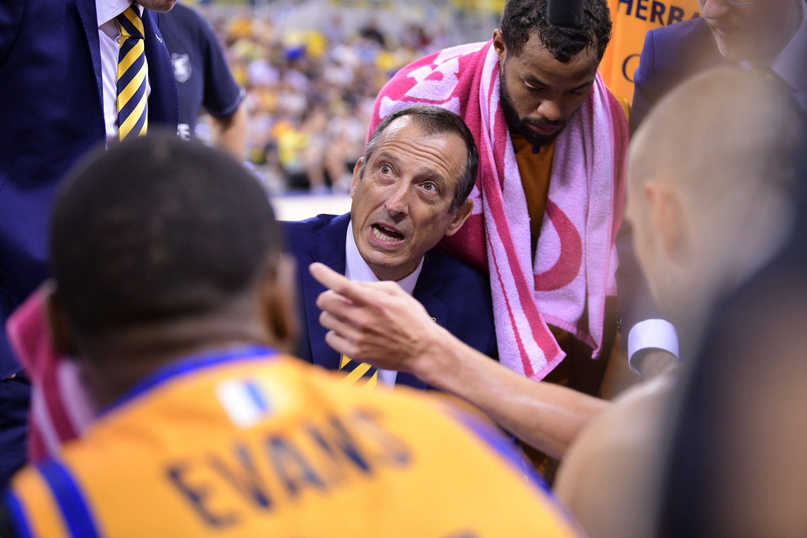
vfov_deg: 19.5
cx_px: 404
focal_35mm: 70
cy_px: 269
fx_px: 1569
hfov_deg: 28.8
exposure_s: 1/320
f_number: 2.8
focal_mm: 70
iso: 1250
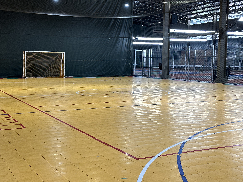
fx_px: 344
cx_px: 119
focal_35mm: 49
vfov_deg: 29.7
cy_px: 91
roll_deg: -0.1
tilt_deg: -5.5
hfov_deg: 38.9
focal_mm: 6.86
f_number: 1.78
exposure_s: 1/50
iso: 64
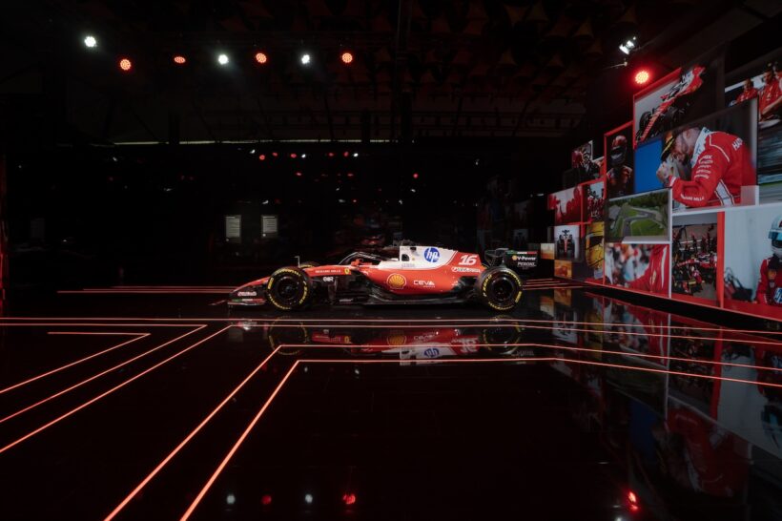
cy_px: 260
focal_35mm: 16
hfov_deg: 96.8
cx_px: 391
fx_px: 347
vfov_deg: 73.7
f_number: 5.6
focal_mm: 16
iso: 500
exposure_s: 1/30
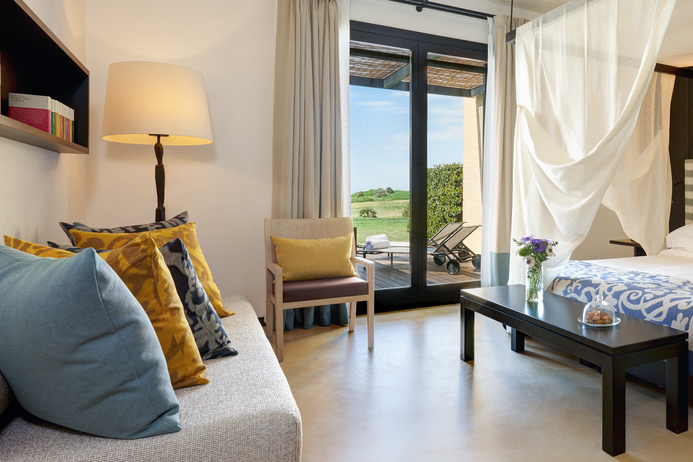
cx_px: 537
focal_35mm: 26
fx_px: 501
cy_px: 199
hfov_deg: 64.3
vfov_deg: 49.4
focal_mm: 16
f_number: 14
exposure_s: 1.3
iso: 200
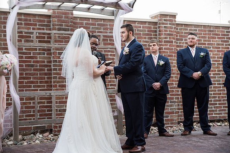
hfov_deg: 32.4
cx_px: 115
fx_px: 396
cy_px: 76
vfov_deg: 21.9
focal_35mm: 62
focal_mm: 62
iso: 250
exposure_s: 1/200
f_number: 3.5
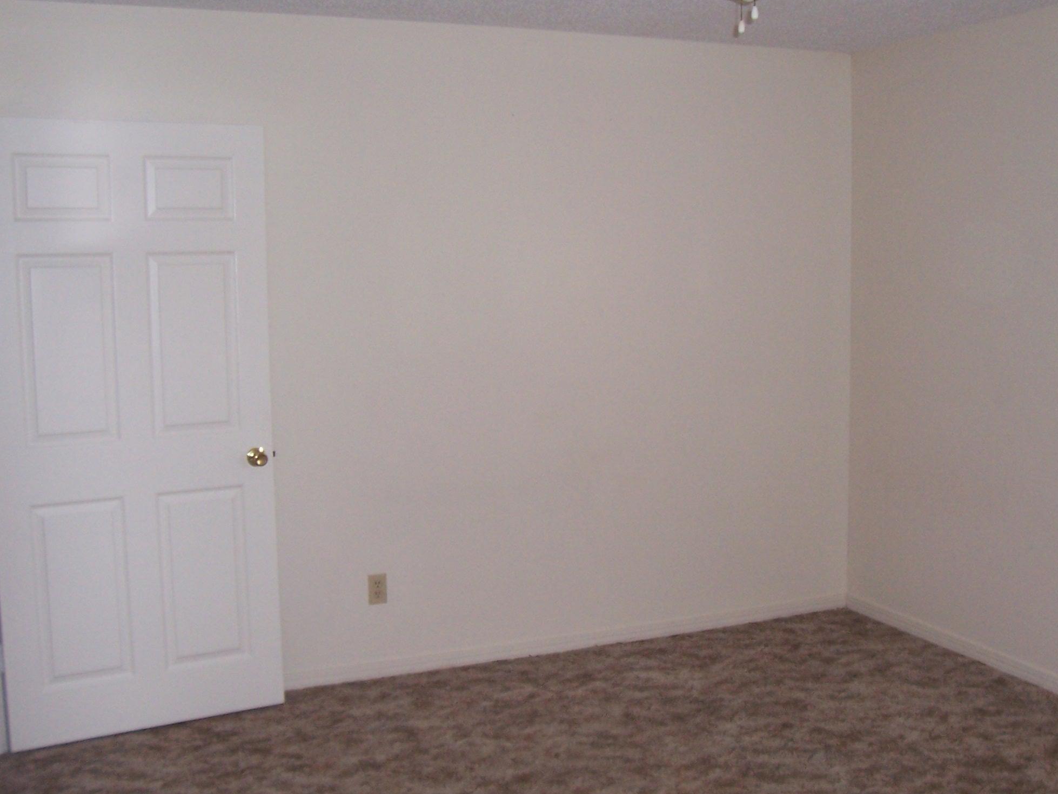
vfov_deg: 36.0
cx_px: 588
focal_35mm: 40
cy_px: 389
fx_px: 1223
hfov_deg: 46.7
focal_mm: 5.6
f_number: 2.7
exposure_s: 1/60
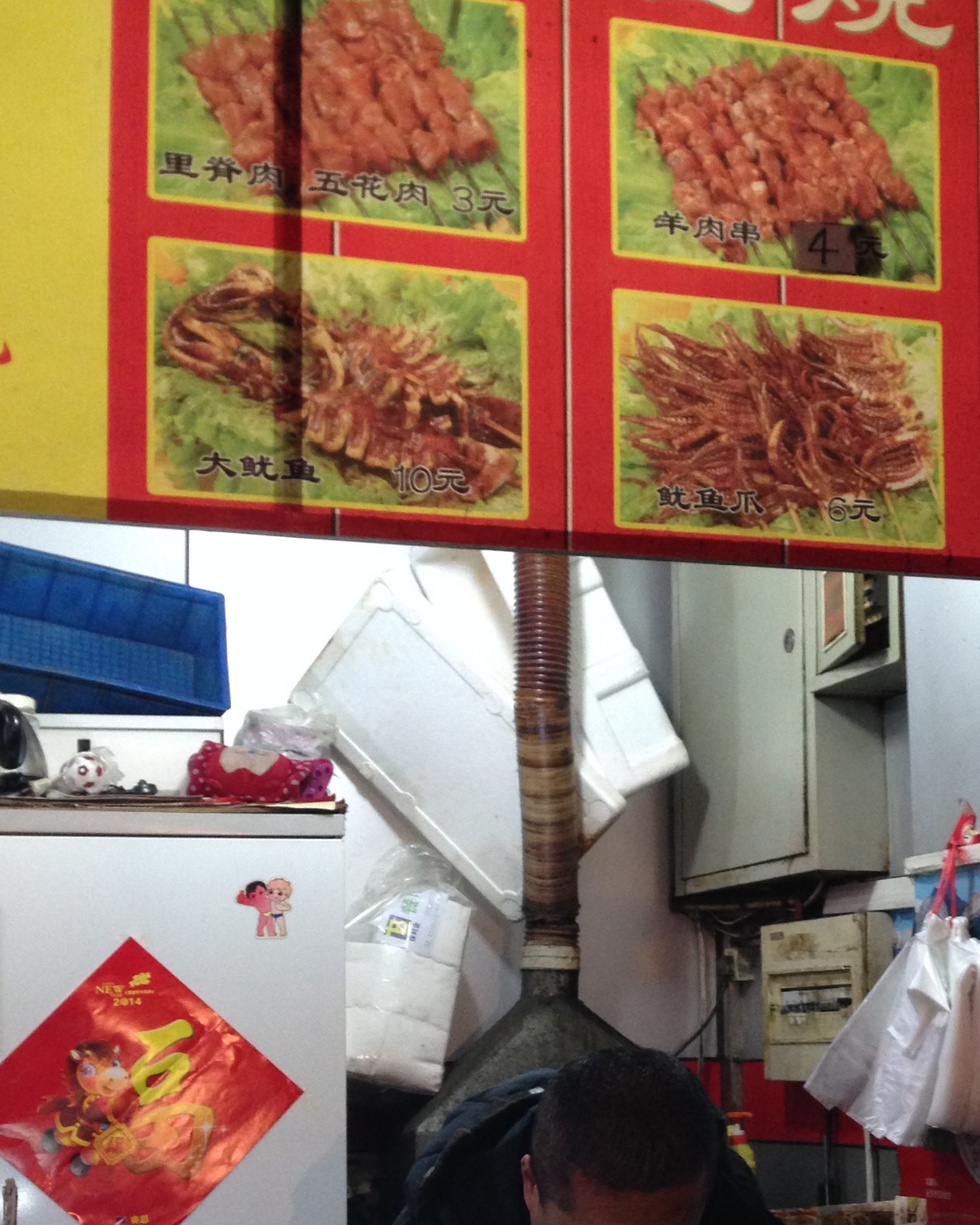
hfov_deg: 26.7
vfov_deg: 33.1
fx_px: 2030
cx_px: 766
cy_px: 876
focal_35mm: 56
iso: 200
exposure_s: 1/20
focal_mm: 4.12
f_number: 2.4
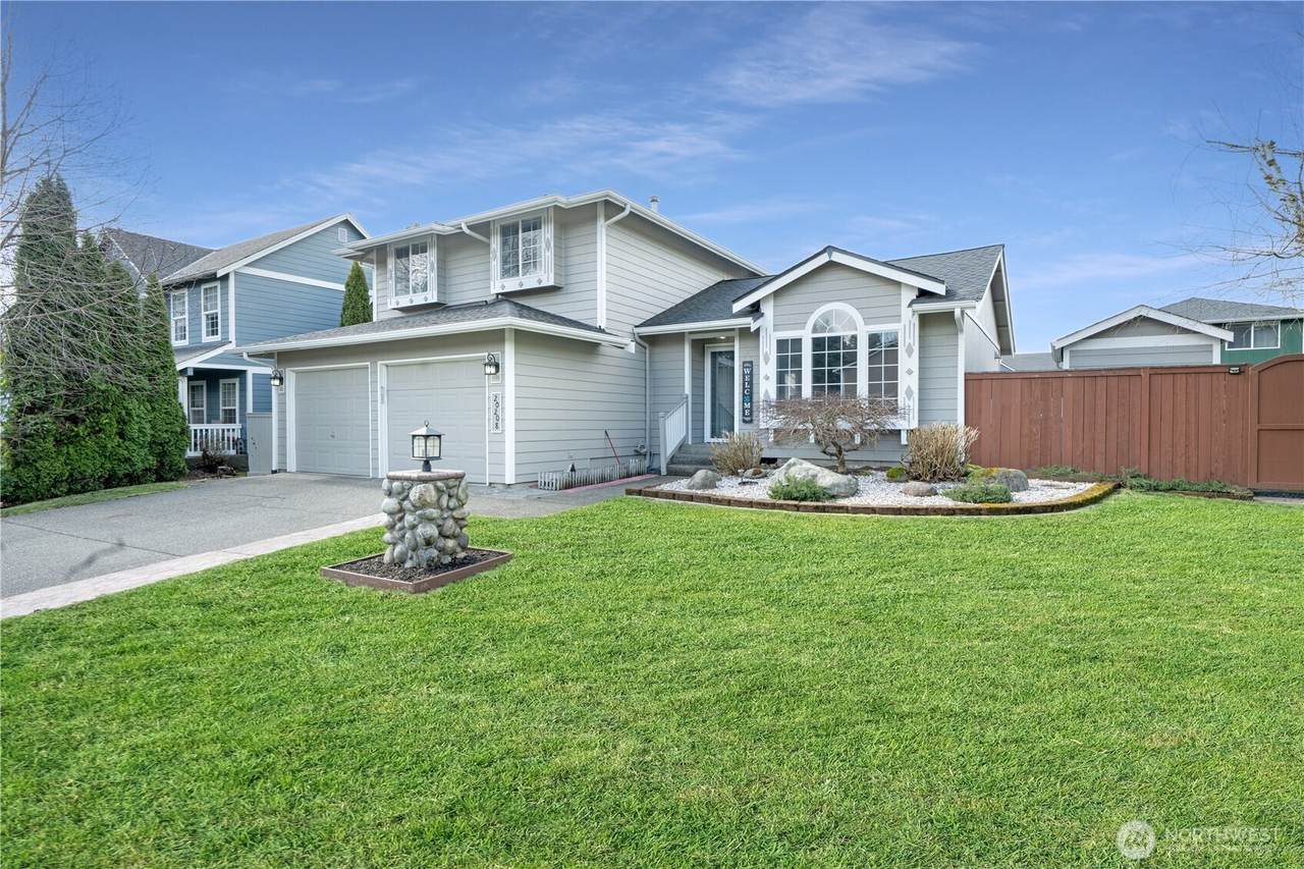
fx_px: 616
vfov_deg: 70.4
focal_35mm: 17
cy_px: 434
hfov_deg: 93.3
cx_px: 652
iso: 100
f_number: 11
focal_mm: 17
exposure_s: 1/250
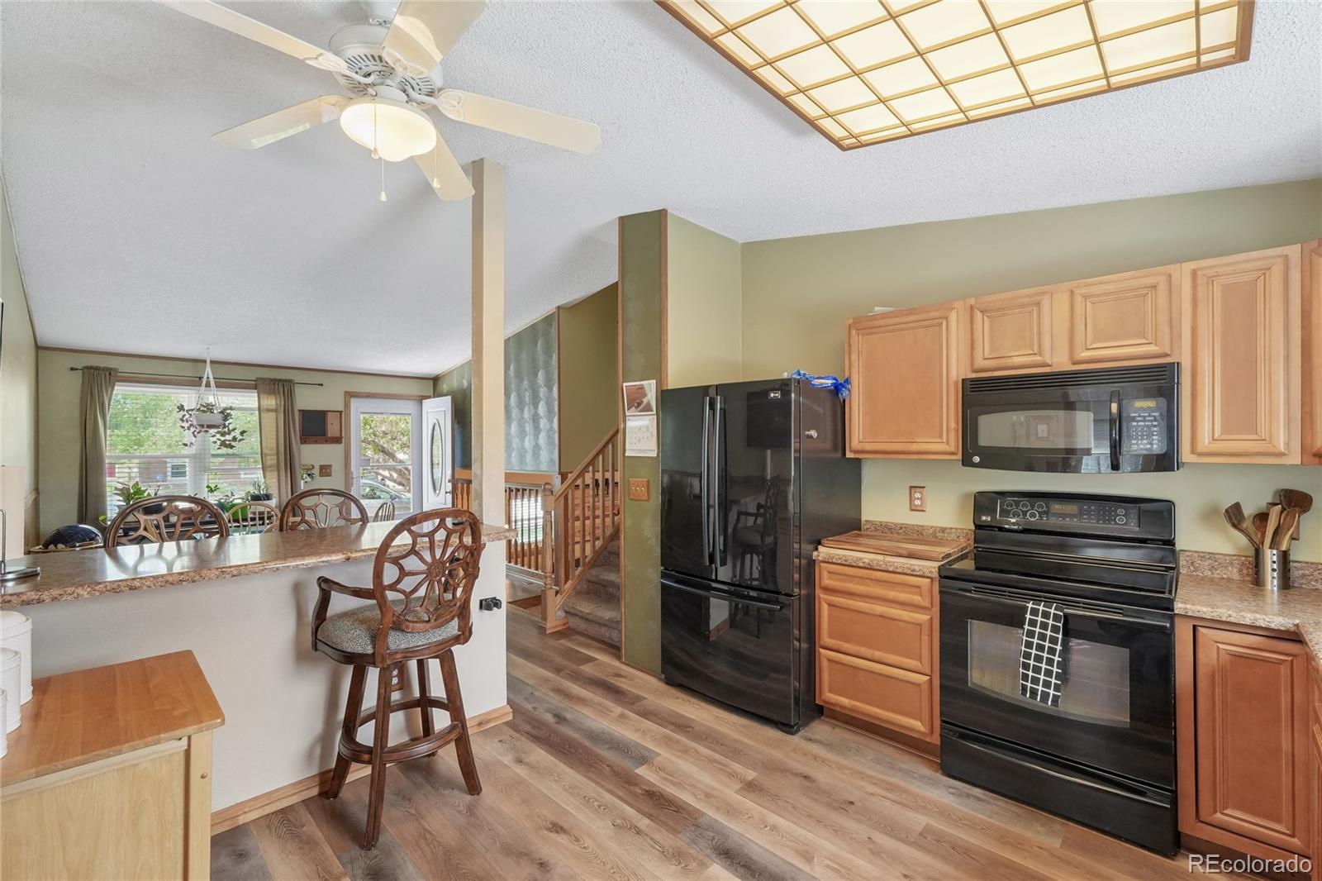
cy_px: 440
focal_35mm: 15
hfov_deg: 100.4
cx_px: 661
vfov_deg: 77.3
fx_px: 551
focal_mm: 10
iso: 800
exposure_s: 1/13
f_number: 8
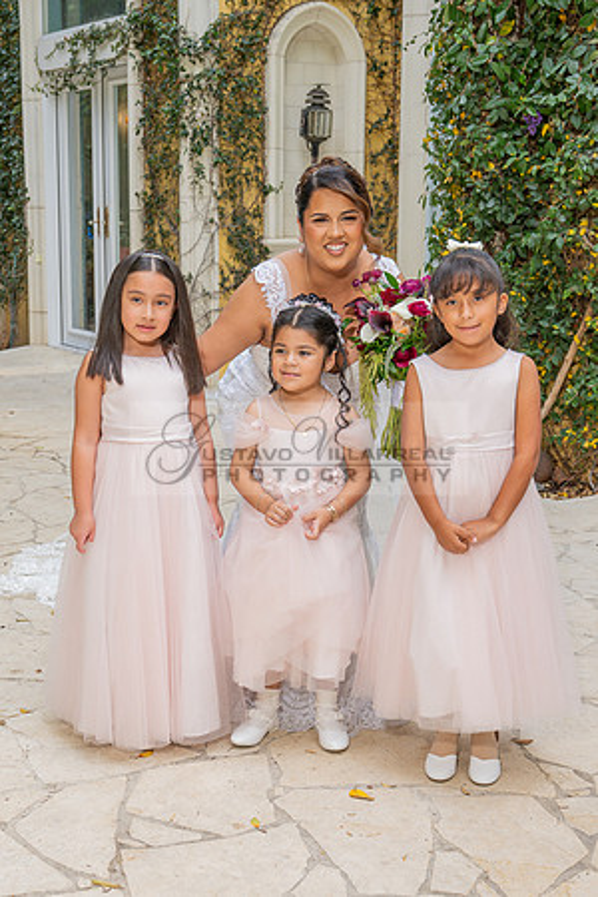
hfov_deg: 25.7
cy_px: 449
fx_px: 1308
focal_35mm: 53
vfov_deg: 37.9
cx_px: 246
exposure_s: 1/200
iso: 200
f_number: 5
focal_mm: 35
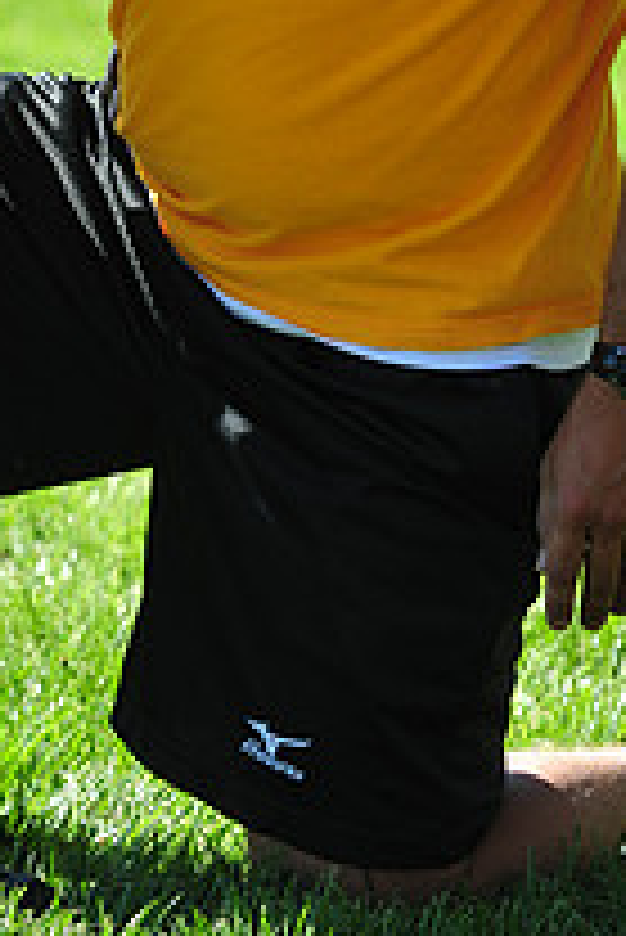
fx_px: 6666
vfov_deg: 7.9
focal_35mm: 256
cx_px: 158
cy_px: -333
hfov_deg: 5.4
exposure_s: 1/500
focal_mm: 92
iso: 200
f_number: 5
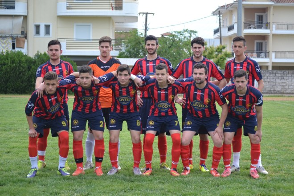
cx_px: 147
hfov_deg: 21.9
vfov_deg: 14.7
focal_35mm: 93
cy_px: 98
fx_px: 759
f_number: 4.2
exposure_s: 1/800
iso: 400
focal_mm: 62
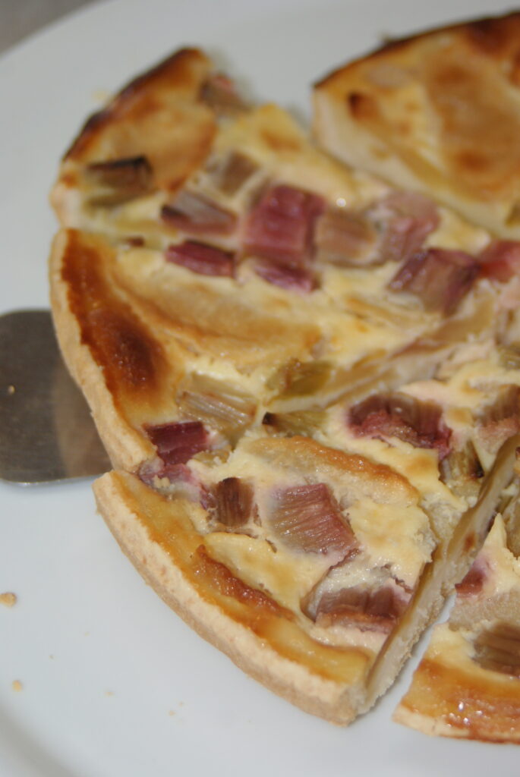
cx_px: 260
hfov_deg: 13.1
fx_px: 2269
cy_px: 388
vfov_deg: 19.4
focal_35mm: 105
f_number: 5.6
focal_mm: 70
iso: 400
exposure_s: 1/125
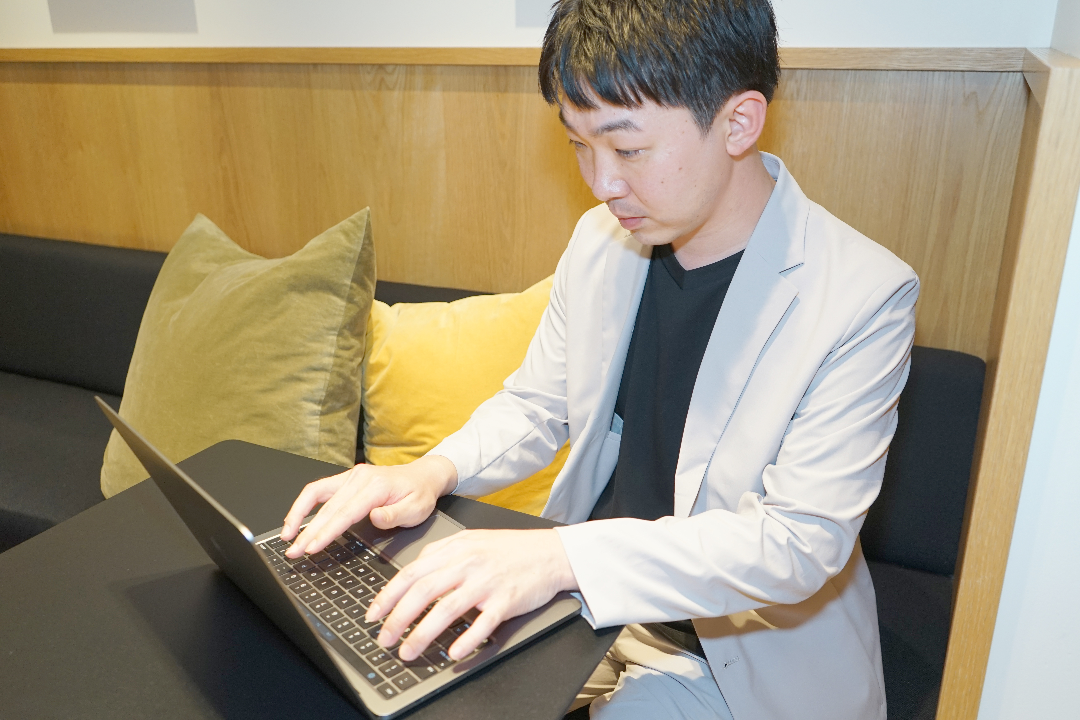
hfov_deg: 63.7
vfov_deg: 45.0
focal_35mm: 29
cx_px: 540
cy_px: 360
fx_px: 870
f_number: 4
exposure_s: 1/160
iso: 1000
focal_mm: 29
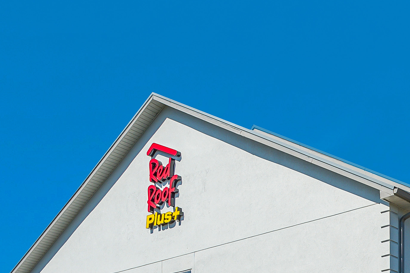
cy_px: 375
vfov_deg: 21.8
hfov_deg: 26.2
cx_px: 622
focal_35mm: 55
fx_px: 621
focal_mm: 17.5
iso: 100
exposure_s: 1/350
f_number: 8
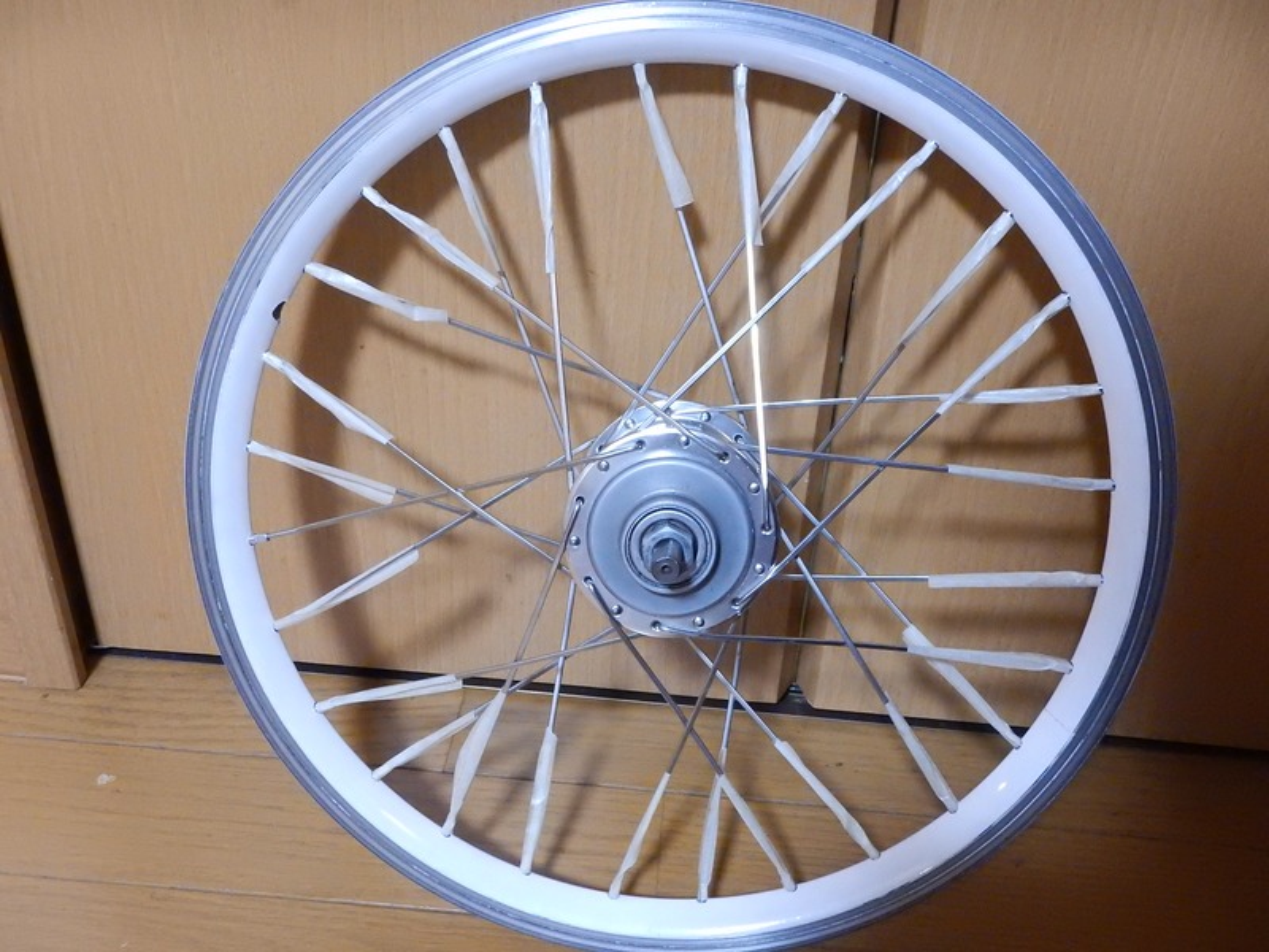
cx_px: 634
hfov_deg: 50.1
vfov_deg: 38.7
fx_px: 1356
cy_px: 476
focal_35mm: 37
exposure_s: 1/20
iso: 1600
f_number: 4.2
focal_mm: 6.6
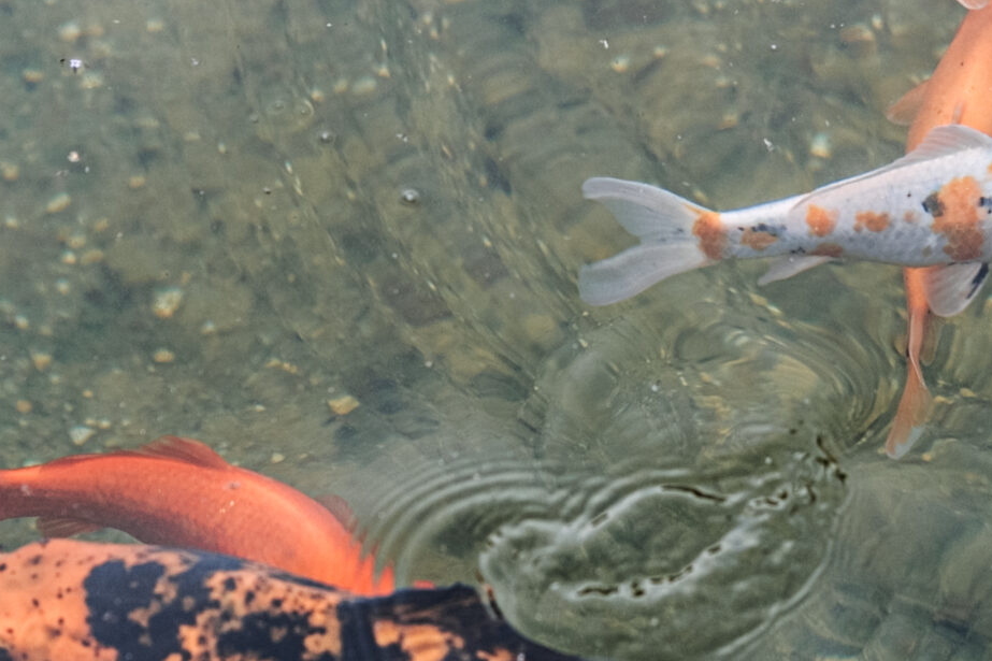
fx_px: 4050
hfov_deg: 13.9
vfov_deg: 9.3
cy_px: 185
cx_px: 688
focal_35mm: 147
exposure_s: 1/250
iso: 125
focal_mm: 35
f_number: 2.5
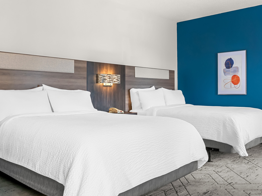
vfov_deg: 44.2
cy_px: 99
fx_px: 242
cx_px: 143
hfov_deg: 56.7
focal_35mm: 32
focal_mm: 29
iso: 400
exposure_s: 1/3
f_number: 10
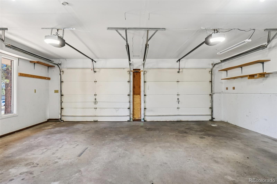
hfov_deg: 90.0
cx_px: 138
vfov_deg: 67.4
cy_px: 92
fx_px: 138
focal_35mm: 18
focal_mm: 12
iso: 400
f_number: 8
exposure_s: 1/8
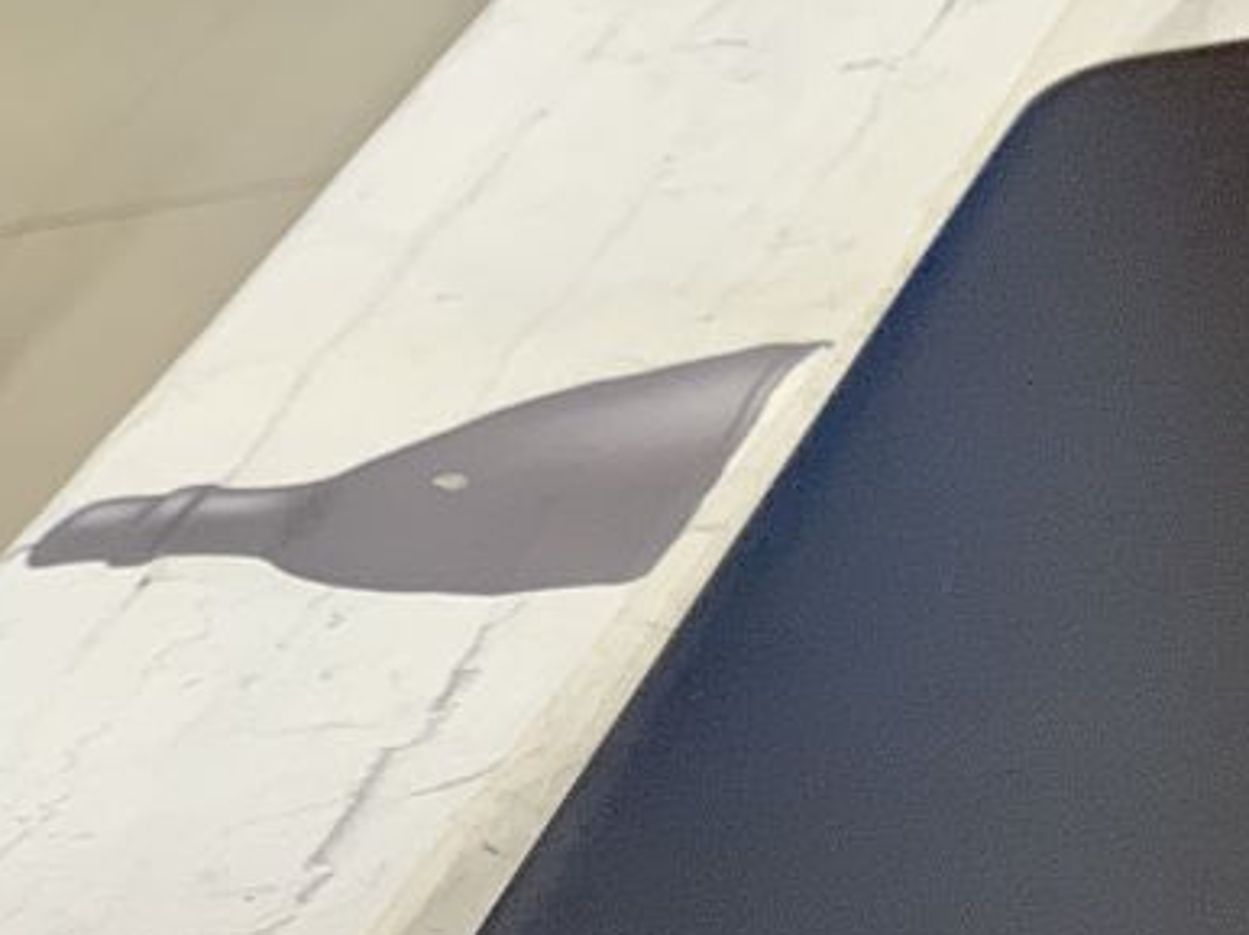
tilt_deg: -30.0
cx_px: 1265
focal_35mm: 138
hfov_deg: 14.1
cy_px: 851
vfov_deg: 10.7
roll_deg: +20.4
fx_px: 4976
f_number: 2.4
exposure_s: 1/60
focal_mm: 6
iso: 400
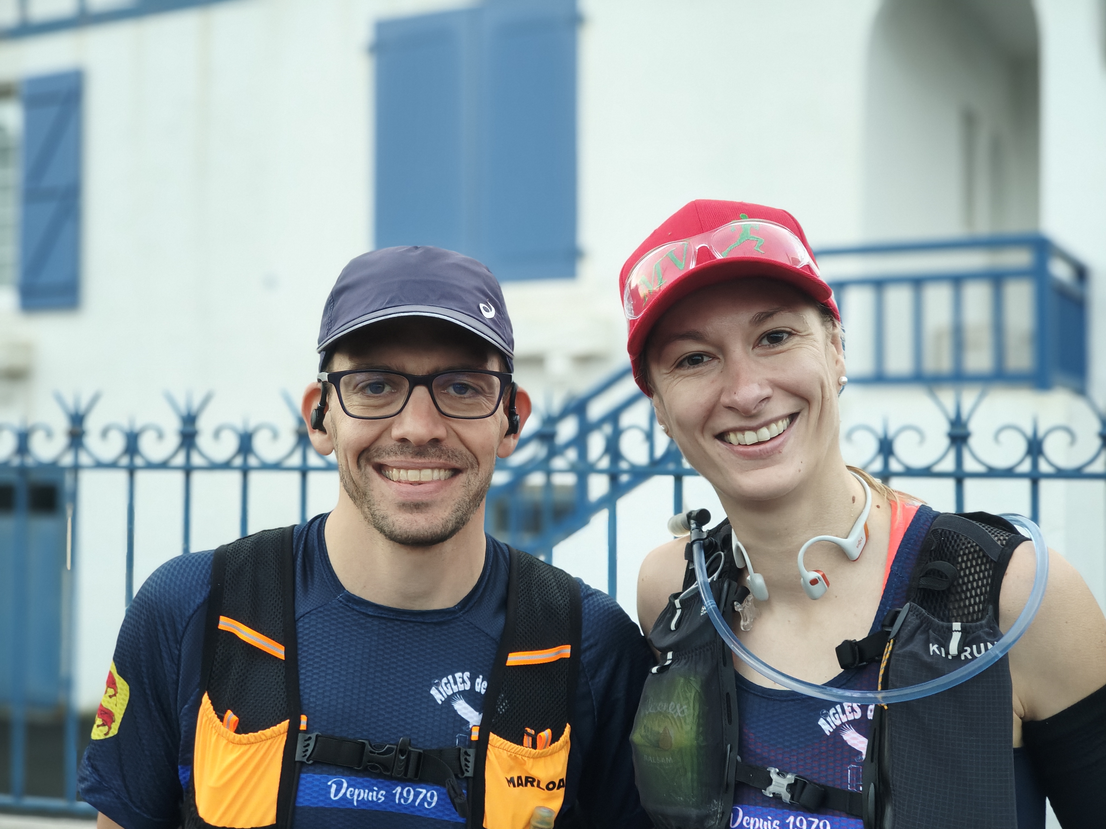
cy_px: 414
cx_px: 553
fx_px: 1598
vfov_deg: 29.1
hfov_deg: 38.2
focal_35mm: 50
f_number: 2
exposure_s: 1/50
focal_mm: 7.1
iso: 1208
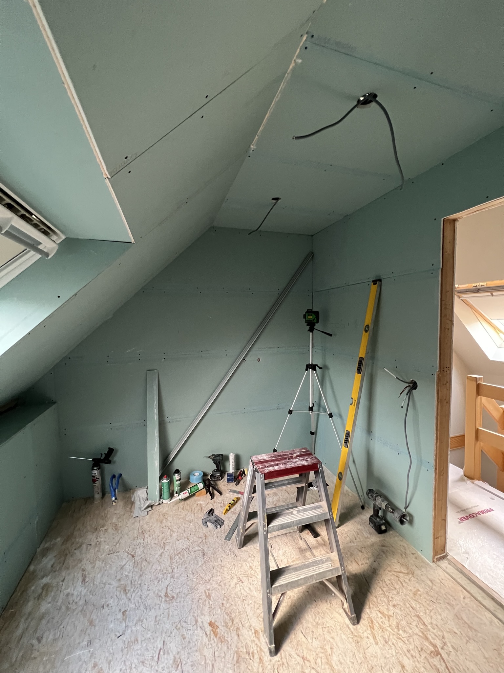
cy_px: 336
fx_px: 252
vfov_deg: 106.2
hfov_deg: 89.9
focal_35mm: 13
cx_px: 252
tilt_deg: +0.0
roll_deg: +1.2
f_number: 1.8
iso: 500
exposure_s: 1/60
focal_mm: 1.57
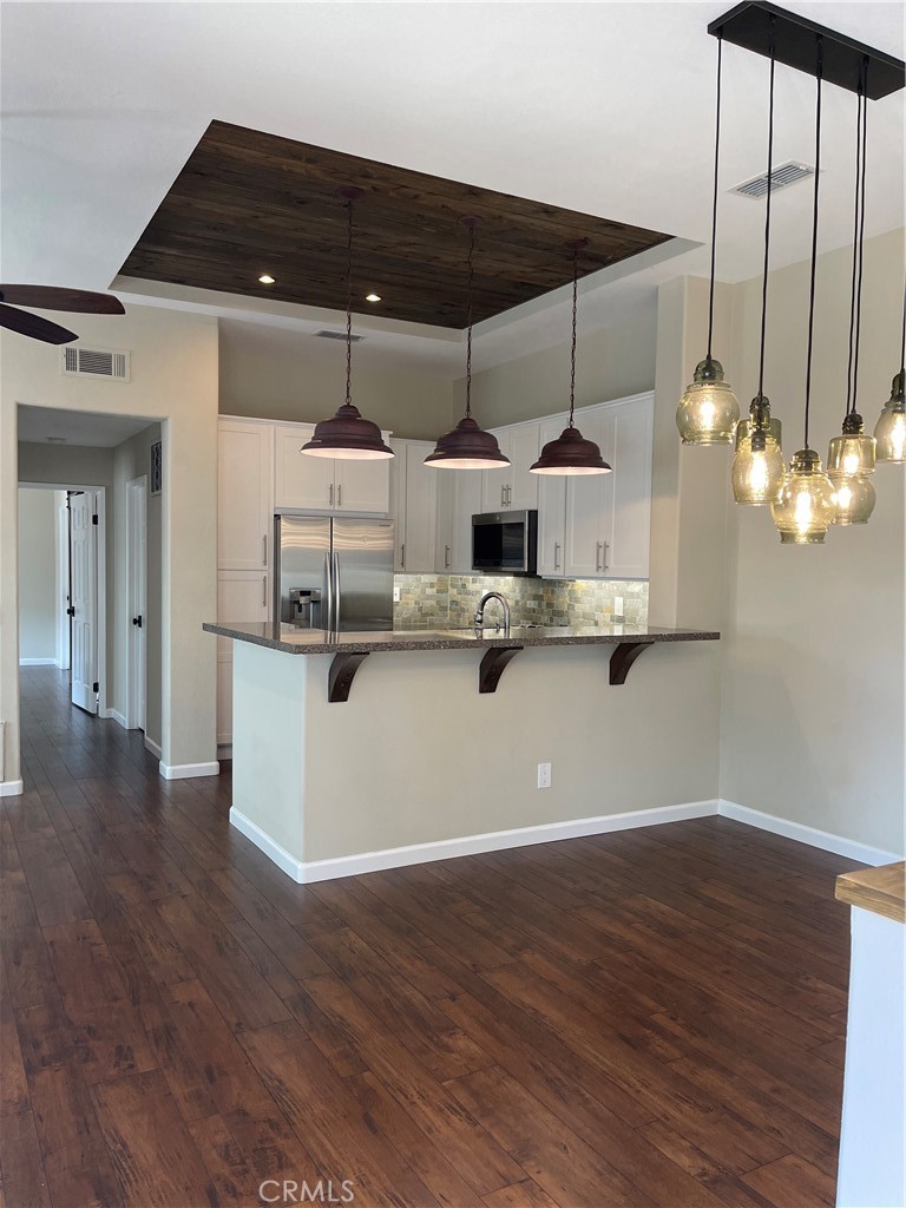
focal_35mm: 26
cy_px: 604
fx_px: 907
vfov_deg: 67.3
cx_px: 453
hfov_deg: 53.1
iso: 100
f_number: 1.6
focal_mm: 5.1
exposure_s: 1/120
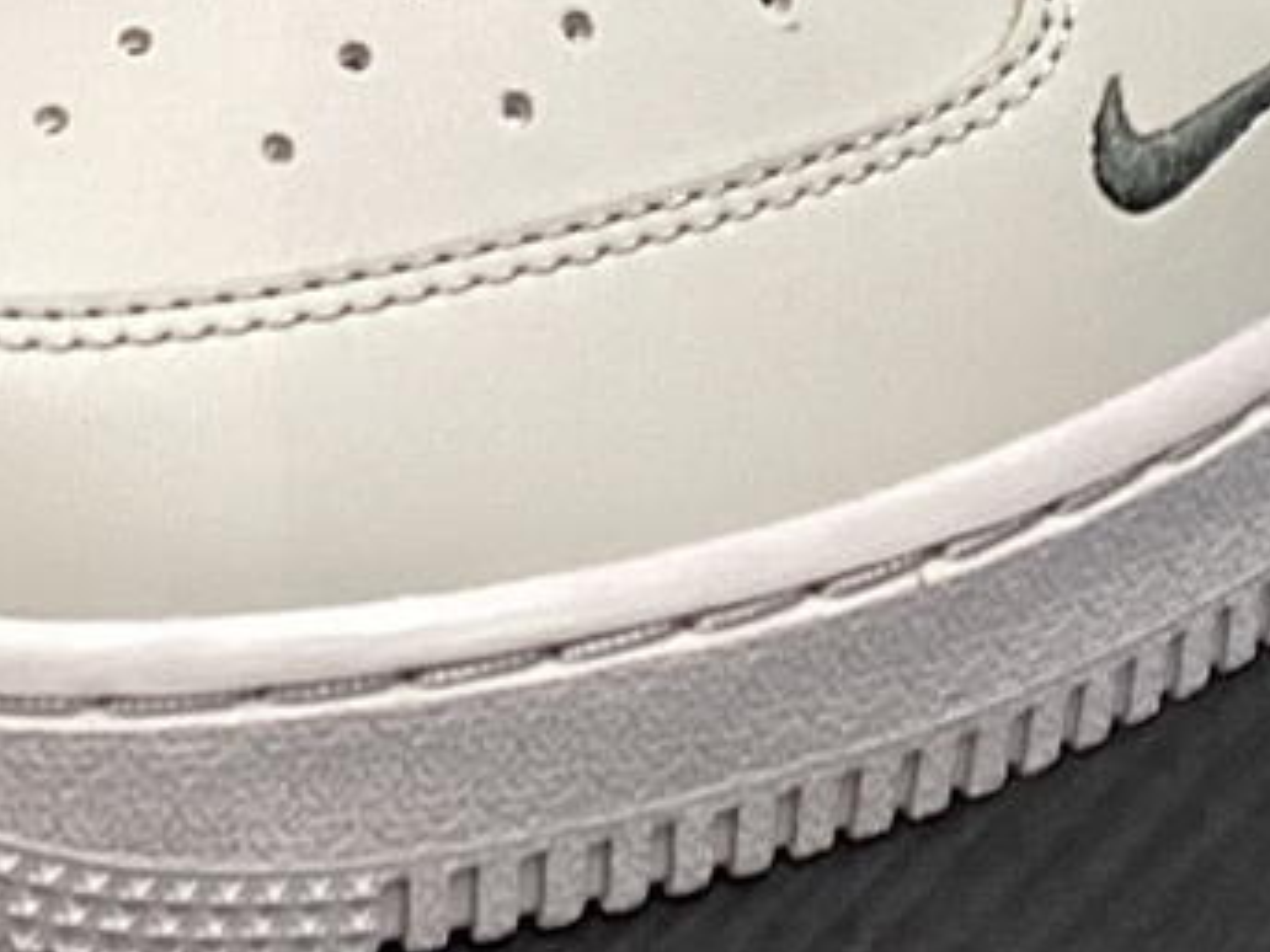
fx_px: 6347
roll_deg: -1.5
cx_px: 458
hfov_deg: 11.4
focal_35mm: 173
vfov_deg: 8.1
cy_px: -993
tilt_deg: -22.0
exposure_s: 1/60
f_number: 2.4
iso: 100
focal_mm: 3.3
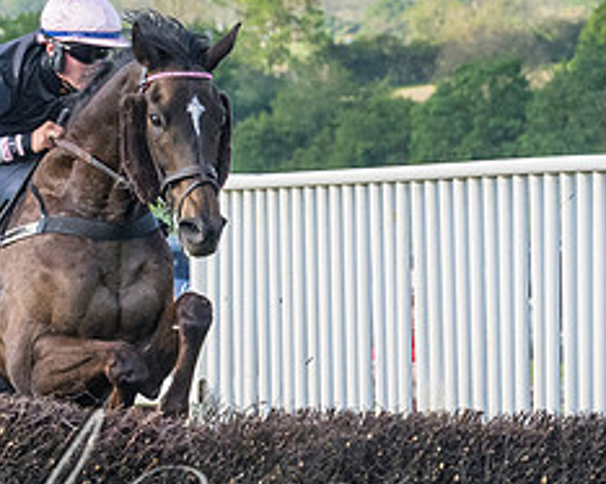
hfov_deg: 5.0
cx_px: 146
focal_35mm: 384
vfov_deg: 4.0
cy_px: 379
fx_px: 6884
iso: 800
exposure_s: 1/3200
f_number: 4
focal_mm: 70
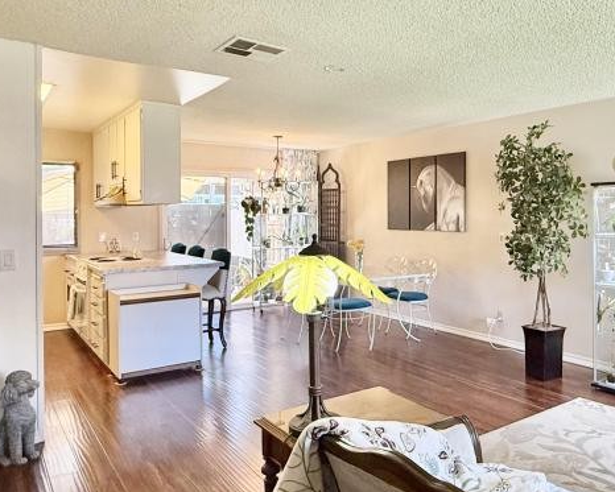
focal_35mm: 30
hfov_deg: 57.6
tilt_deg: -0.1
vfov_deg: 48.4
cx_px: 405
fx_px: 546
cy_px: 222
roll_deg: +0.0
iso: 250
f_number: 2.2
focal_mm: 2.22
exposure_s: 1/120
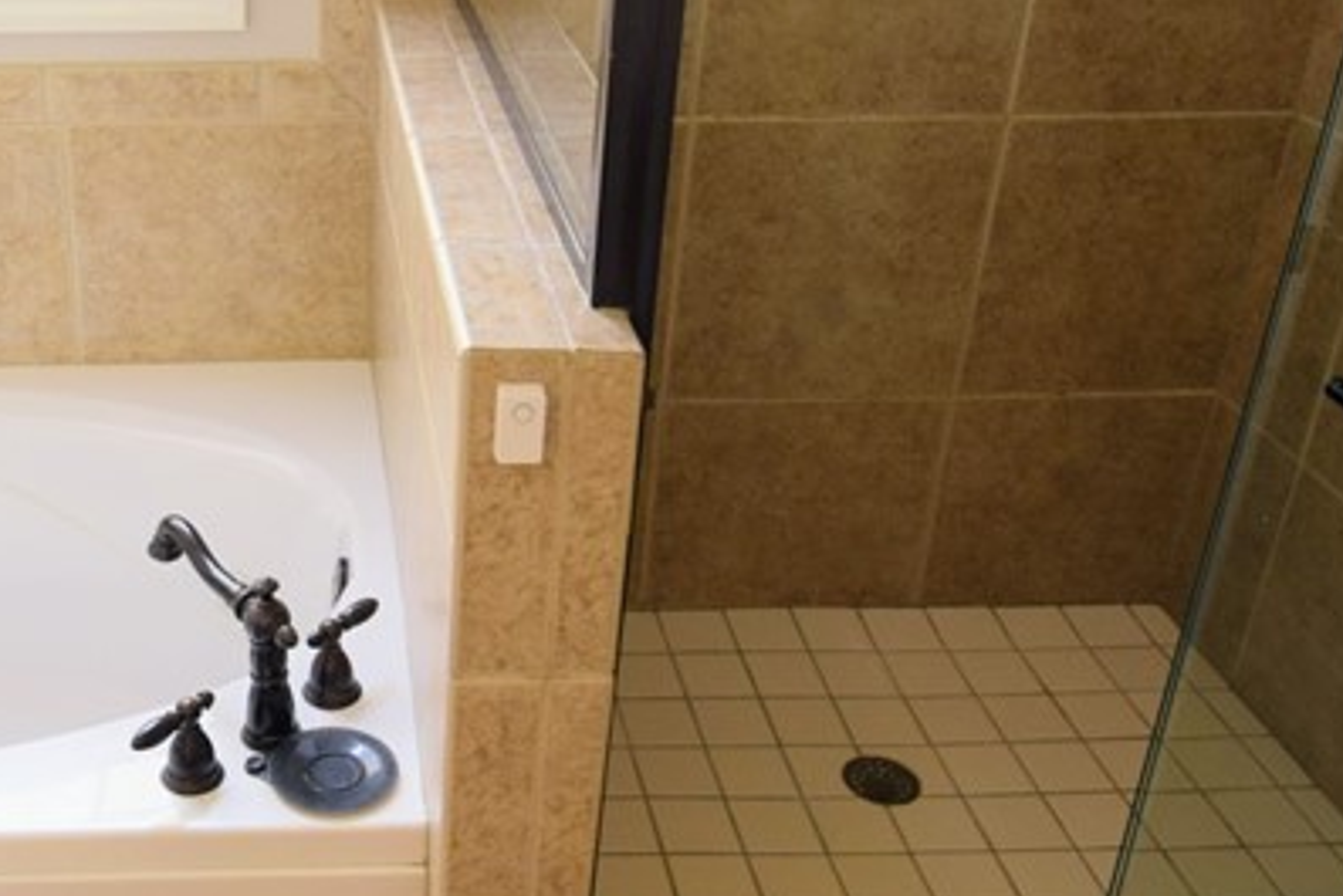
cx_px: 298
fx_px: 1530
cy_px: 298
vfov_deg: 32.4
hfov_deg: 45.4
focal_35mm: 41
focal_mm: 10
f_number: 5
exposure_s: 1/100
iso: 400
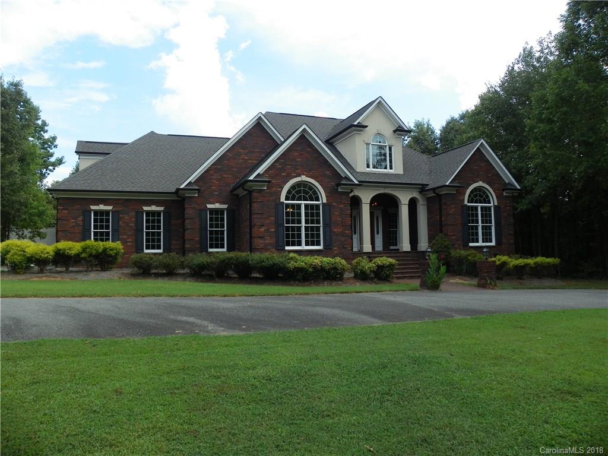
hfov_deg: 67.3
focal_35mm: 26
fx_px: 457
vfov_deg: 53.1
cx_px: 304
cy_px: 228
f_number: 4
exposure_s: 1/320
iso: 64
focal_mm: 4.6
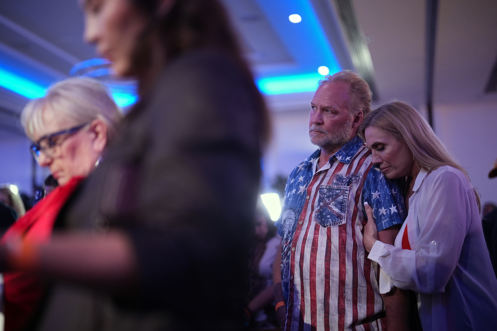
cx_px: 248
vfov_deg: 27.0
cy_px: 166
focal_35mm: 50
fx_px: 690
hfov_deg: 39.6
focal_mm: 50
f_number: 1.2
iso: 1600
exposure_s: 1/200
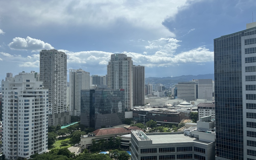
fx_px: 195
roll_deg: +0.4
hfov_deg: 66.5
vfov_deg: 44.5
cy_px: 82
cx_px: 126
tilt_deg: +2.1
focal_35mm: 28
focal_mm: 5.1
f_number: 1.6
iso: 50
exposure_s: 1/8403
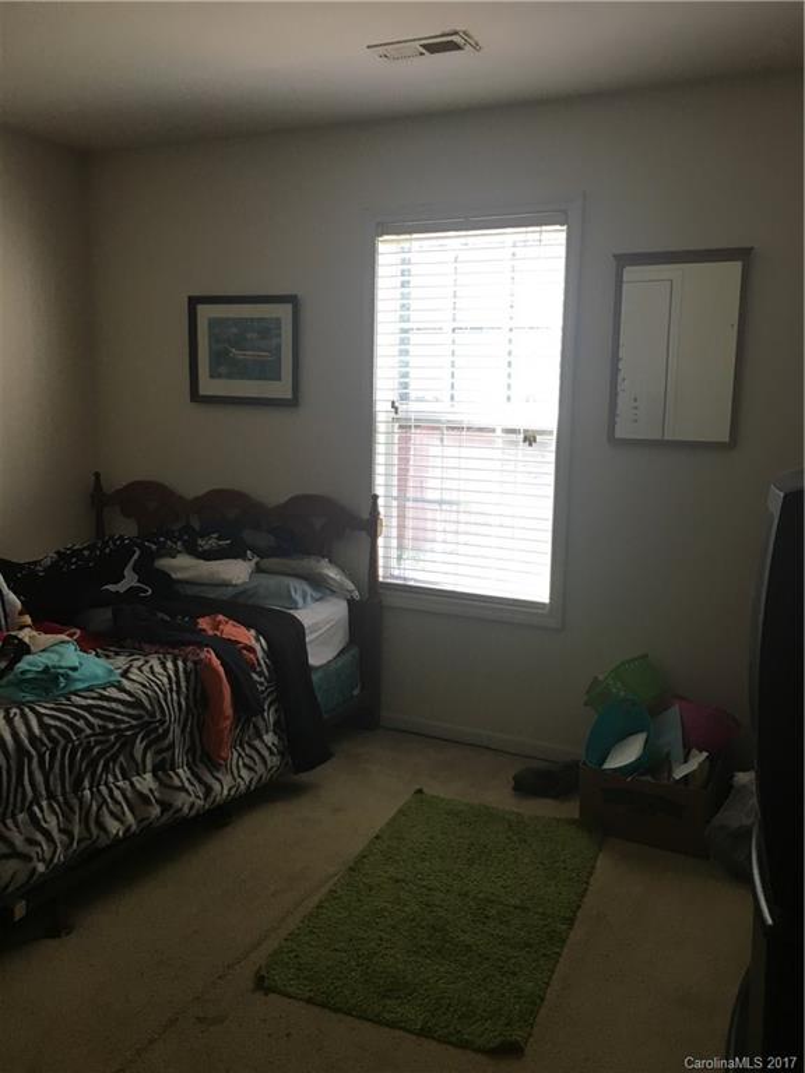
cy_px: 536
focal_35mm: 29
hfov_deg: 48.2
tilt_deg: -8.2
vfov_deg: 61.7
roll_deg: -0.3
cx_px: 402
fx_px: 899
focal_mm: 4.15
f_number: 2.2
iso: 40
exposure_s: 1/30
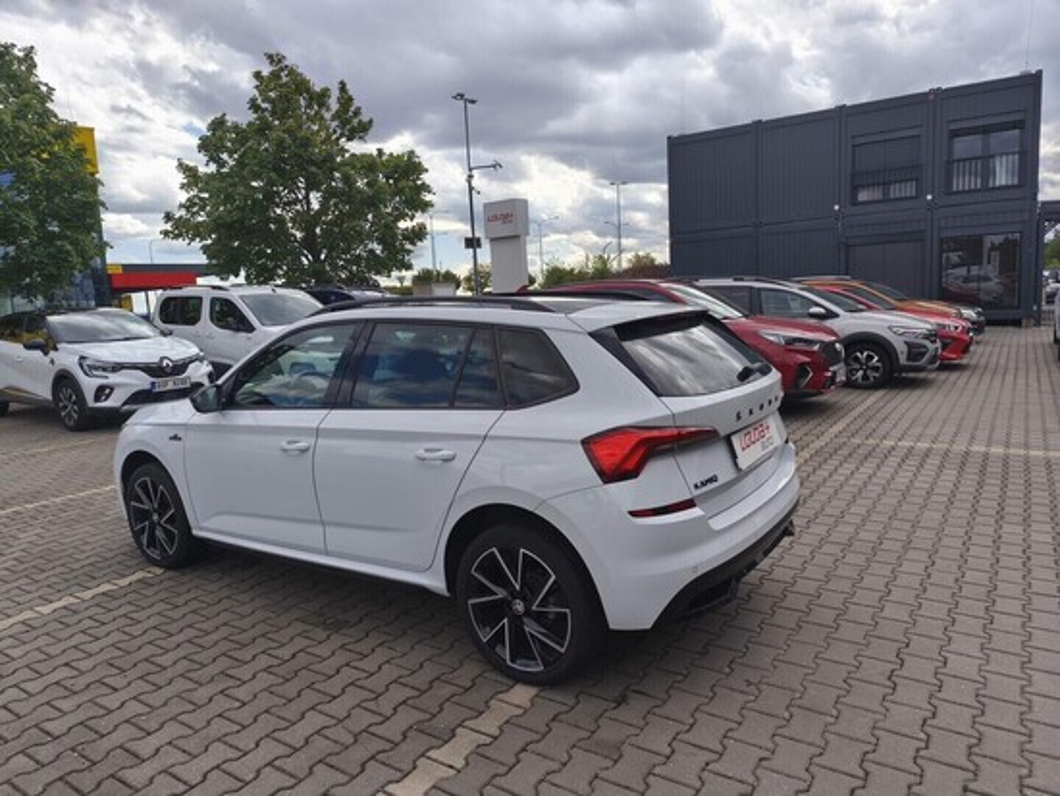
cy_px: 398
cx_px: 530
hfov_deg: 73.9
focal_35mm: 23
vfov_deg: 58.9
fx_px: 705
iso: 50
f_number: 1.65
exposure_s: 1/239
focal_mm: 6.14
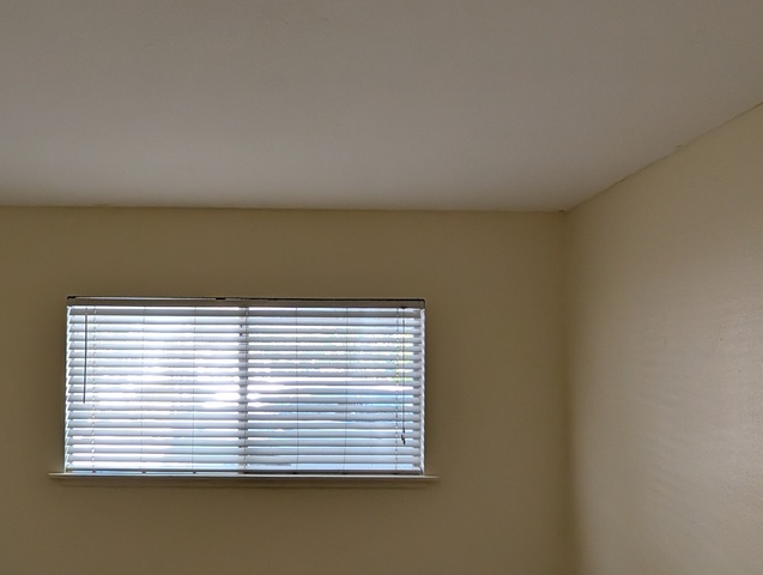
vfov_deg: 50.9
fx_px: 596
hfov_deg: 63.7
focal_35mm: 27
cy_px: 362
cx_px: 258
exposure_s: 1/105
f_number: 1.7
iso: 85
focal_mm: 2.02
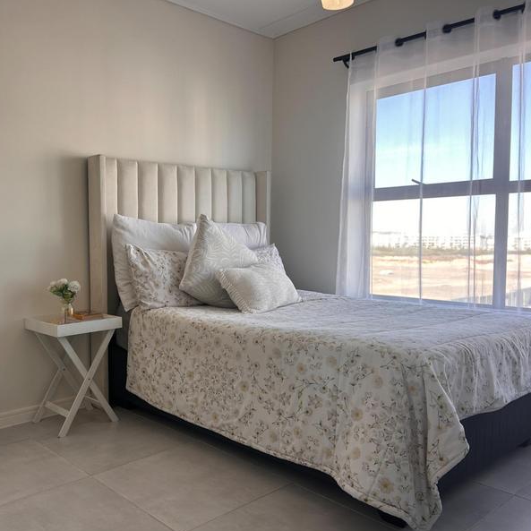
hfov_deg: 51.6
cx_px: 179
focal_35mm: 31
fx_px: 538
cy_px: 268
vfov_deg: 52.5
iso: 64
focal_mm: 5.7
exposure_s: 1/165
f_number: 1.5
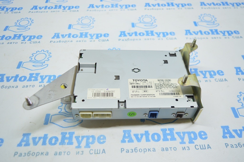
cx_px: 122
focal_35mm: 30
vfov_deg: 43.5
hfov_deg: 62.0
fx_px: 203
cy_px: 81
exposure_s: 1/60
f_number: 3.8
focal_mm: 20
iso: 400
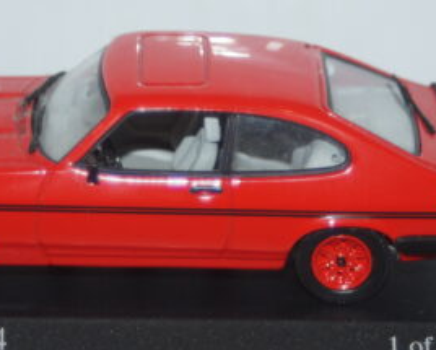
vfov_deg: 8.2
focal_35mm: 189
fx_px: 2442
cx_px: 156
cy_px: 156
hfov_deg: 10.2
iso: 400
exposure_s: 1/125
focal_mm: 60
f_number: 5.6
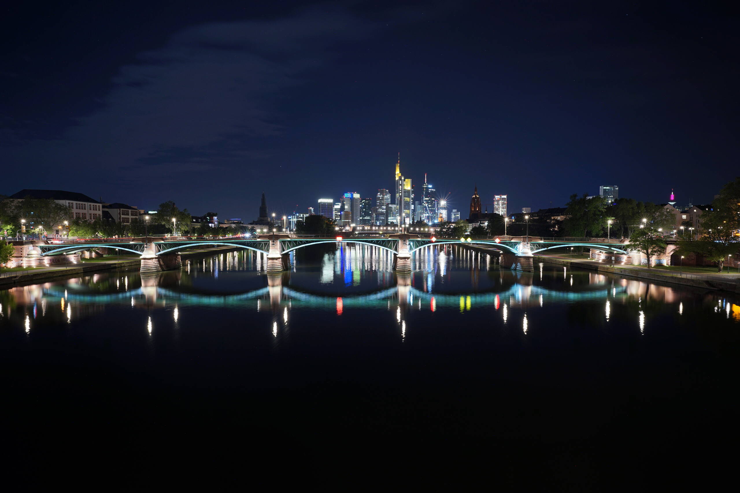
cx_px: 370
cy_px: 246
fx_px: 411
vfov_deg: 61.9
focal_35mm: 20
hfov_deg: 84.0
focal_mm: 20
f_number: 8
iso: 100
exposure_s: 15
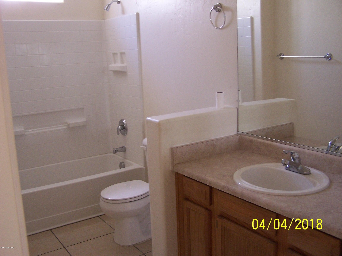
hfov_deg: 49.0
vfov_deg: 37.7
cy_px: 128
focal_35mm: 38
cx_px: 171
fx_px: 375
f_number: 2.8
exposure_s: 1/20
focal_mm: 6.3
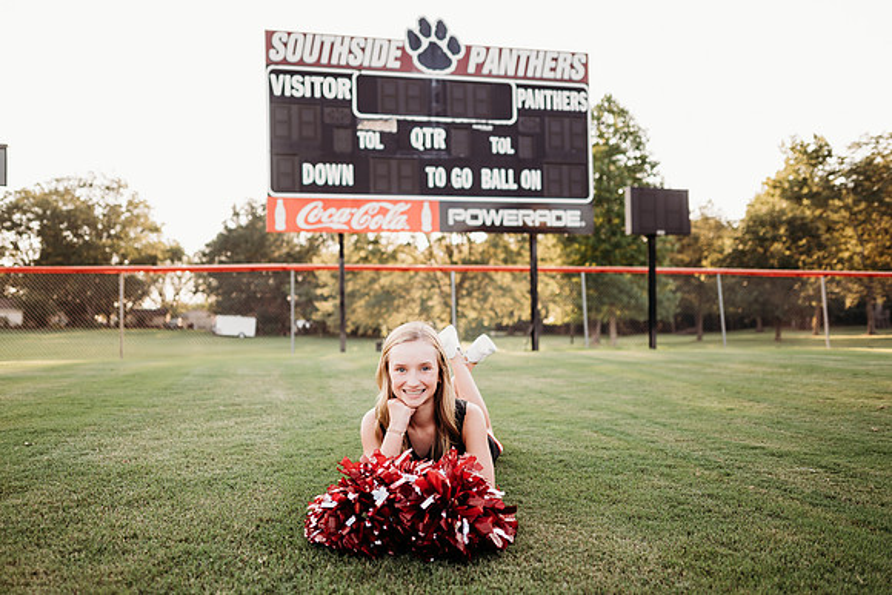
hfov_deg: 67.4
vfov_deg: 48.1
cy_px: 306
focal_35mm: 27
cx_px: 415
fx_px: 667
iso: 125
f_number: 2
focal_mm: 24
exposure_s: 1/500
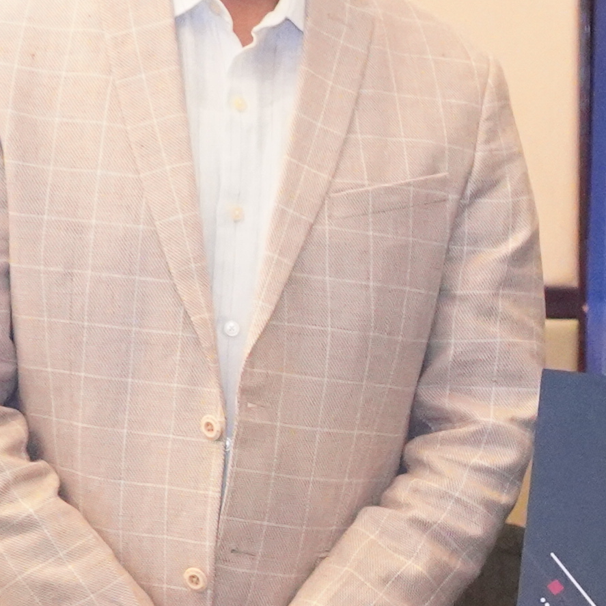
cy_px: 818
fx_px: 3644
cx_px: 868
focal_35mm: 184
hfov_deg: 9.3
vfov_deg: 9.3
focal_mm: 32
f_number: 4
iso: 12800
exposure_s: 1/80
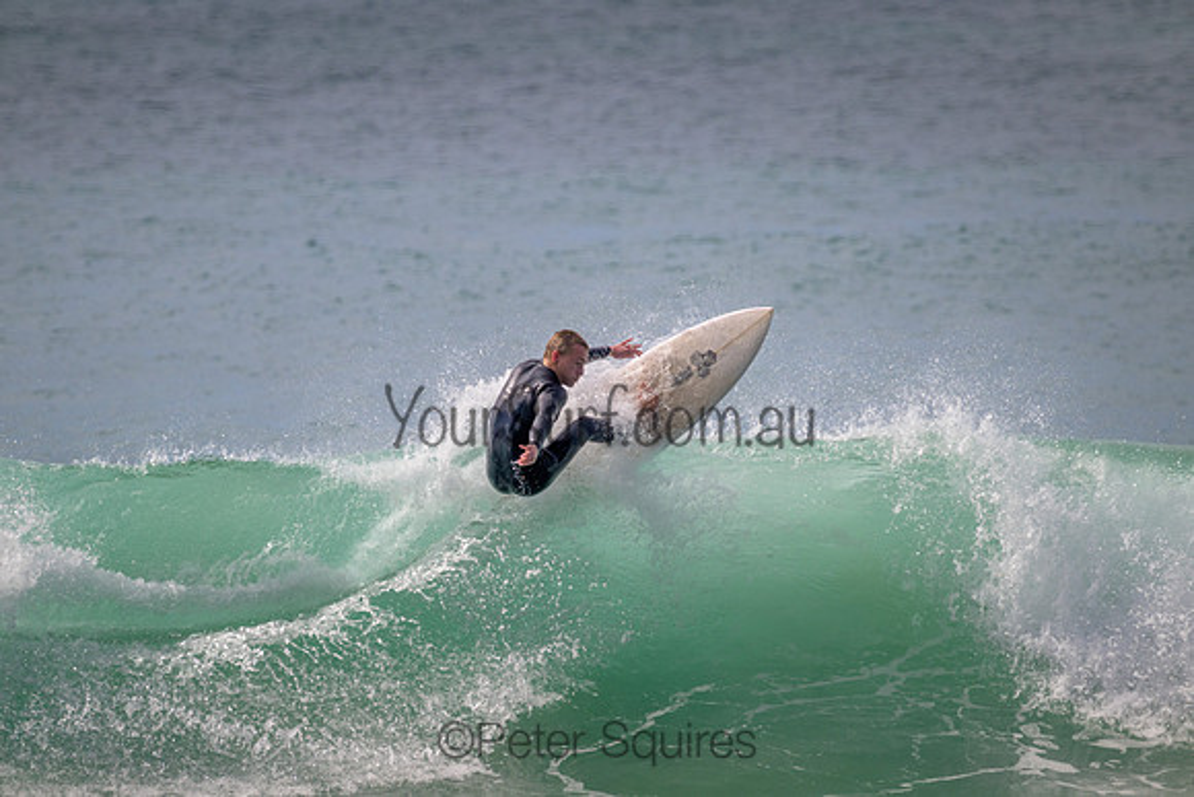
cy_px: 398
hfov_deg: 2.6
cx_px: 597
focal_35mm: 800
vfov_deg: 1.7
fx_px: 26538
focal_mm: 800
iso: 720
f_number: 11
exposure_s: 1/2000
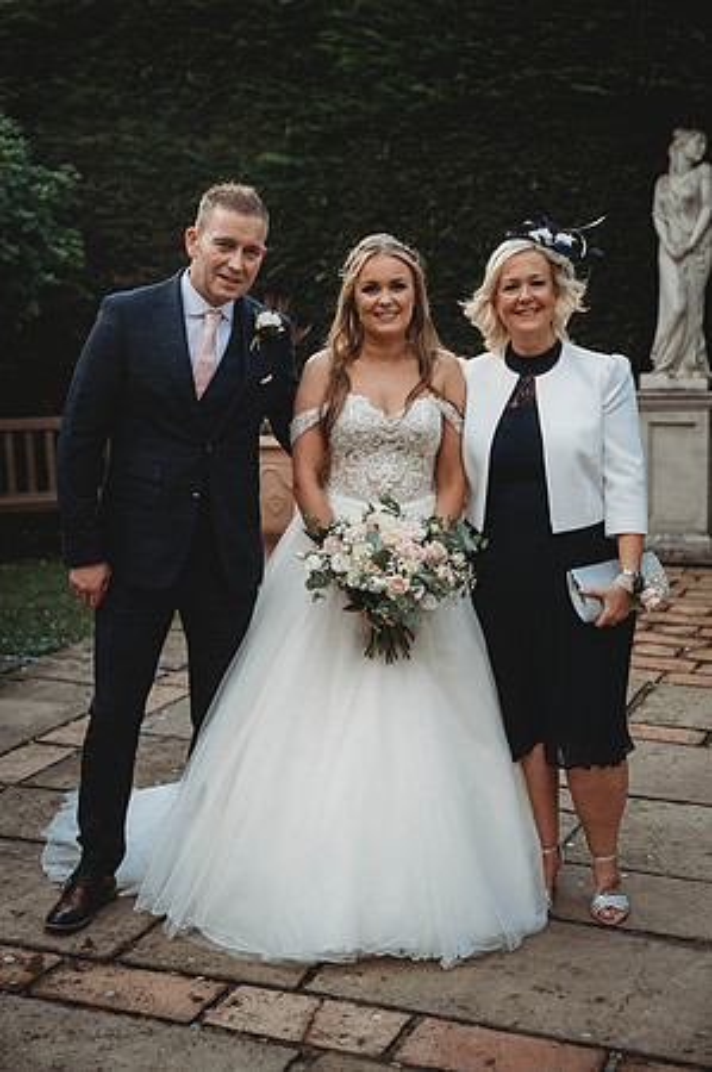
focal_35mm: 52
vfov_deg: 38.2
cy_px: 536
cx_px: 356
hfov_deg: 25.9
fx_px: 1546
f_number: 2.8
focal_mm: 52
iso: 100
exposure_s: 1/250
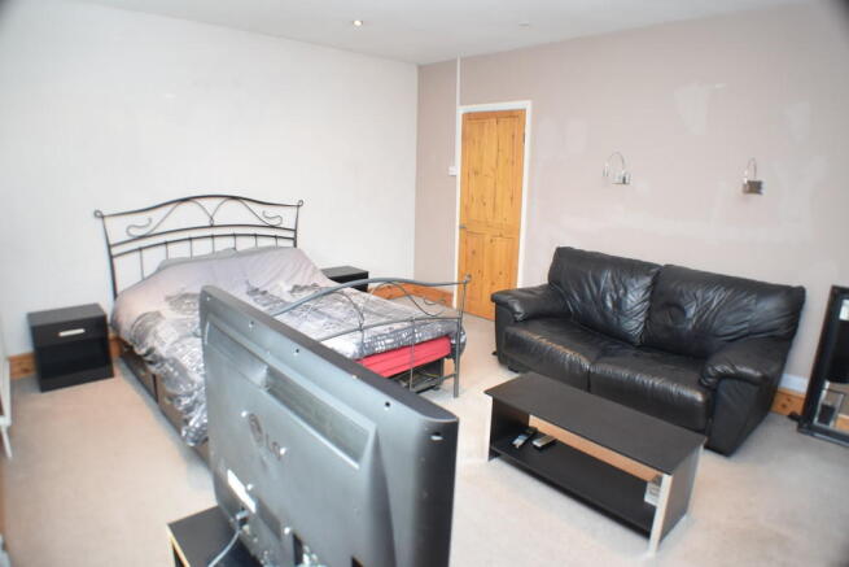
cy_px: 284
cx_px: 424
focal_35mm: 27
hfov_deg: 67.4
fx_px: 637
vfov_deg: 48.0
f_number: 3.5
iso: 1600
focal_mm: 18
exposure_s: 1/60
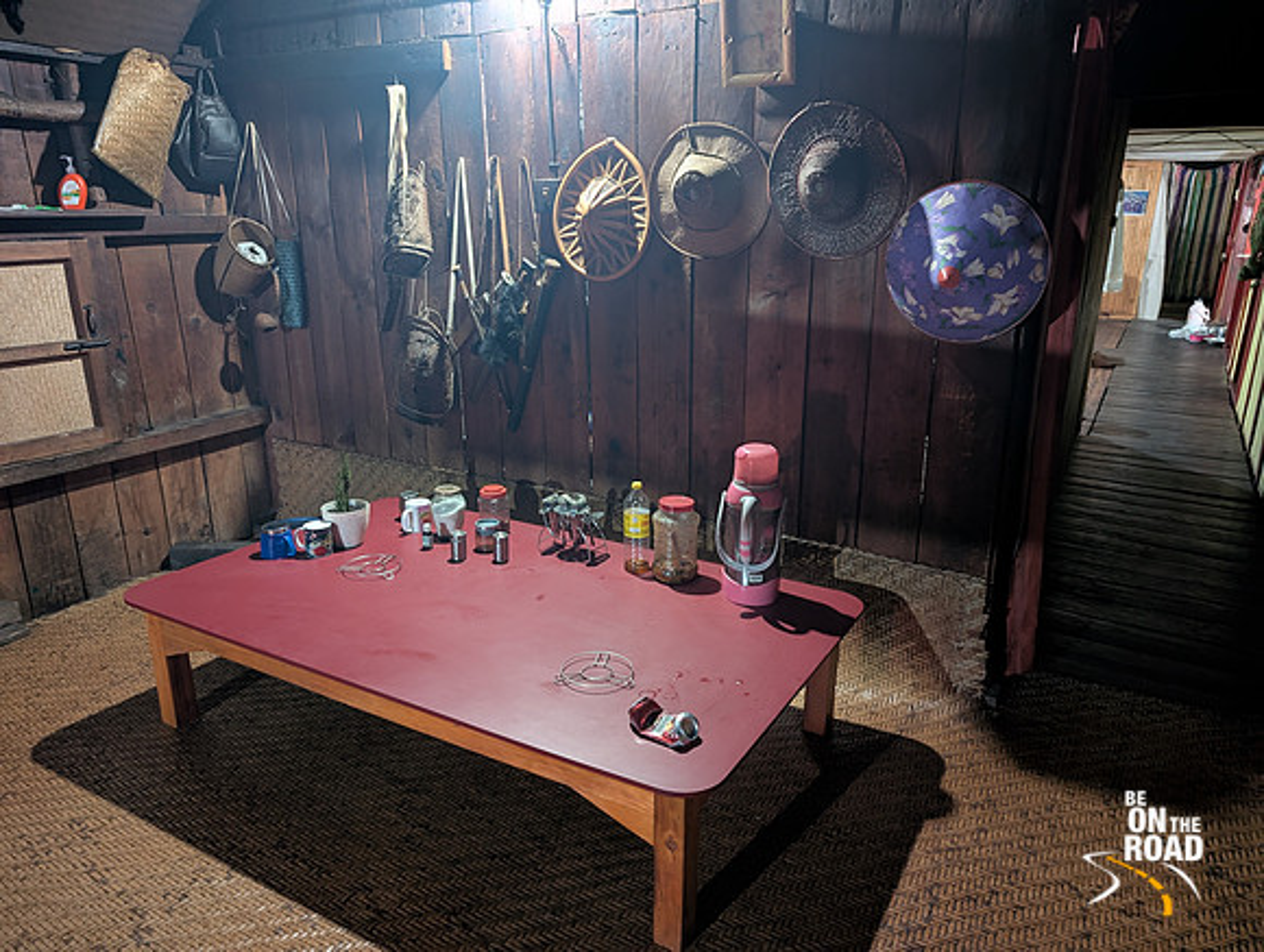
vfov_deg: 57.0
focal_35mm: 24
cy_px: 476
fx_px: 878
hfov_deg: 71.5
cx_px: 632
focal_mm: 6.9
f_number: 1.68
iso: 236
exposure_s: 1/2.94
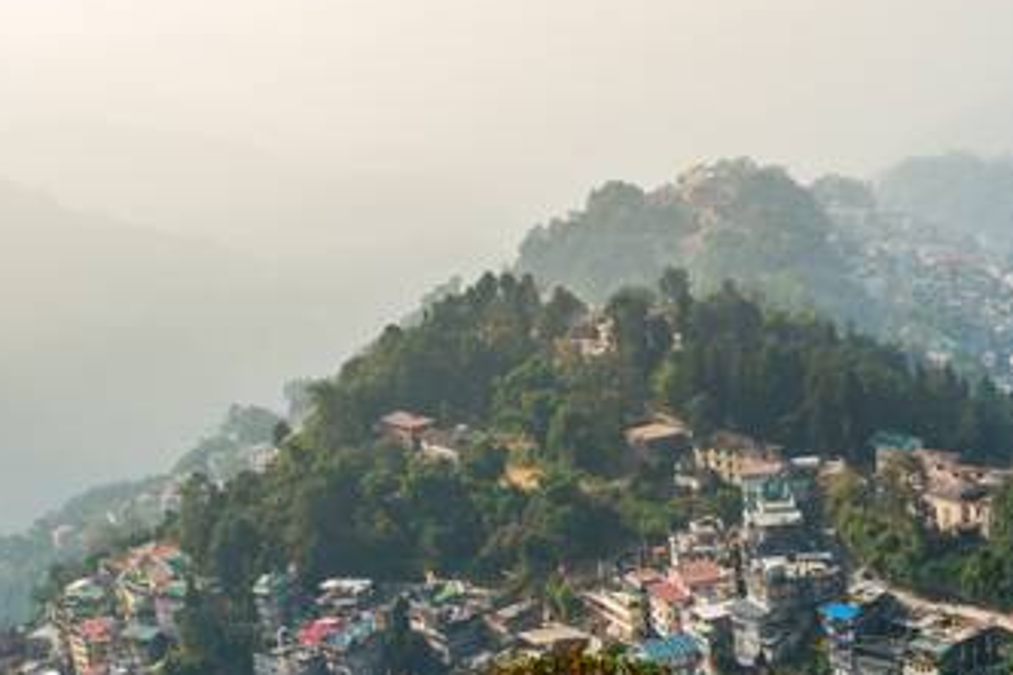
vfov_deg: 17.8
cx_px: 839
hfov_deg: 26.1
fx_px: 2137
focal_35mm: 76
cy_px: 547
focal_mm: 35
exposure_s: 1/40
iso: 50
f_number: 10
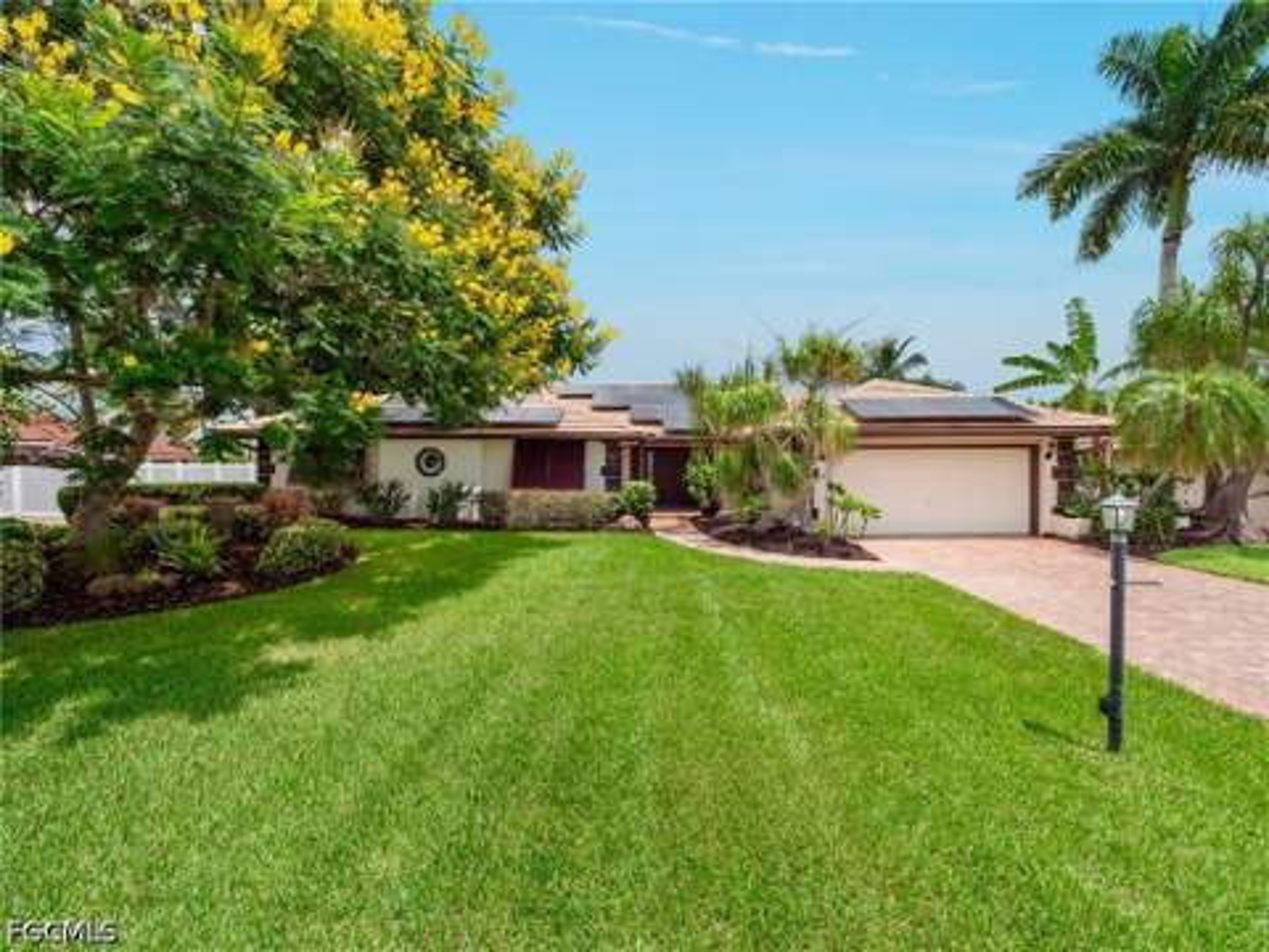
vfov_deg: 85.7
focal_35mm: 14
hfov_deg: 102.1
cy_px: 476
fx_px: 513
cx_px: 634
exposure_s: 1/640
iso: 200
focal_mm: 7
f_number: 7.1
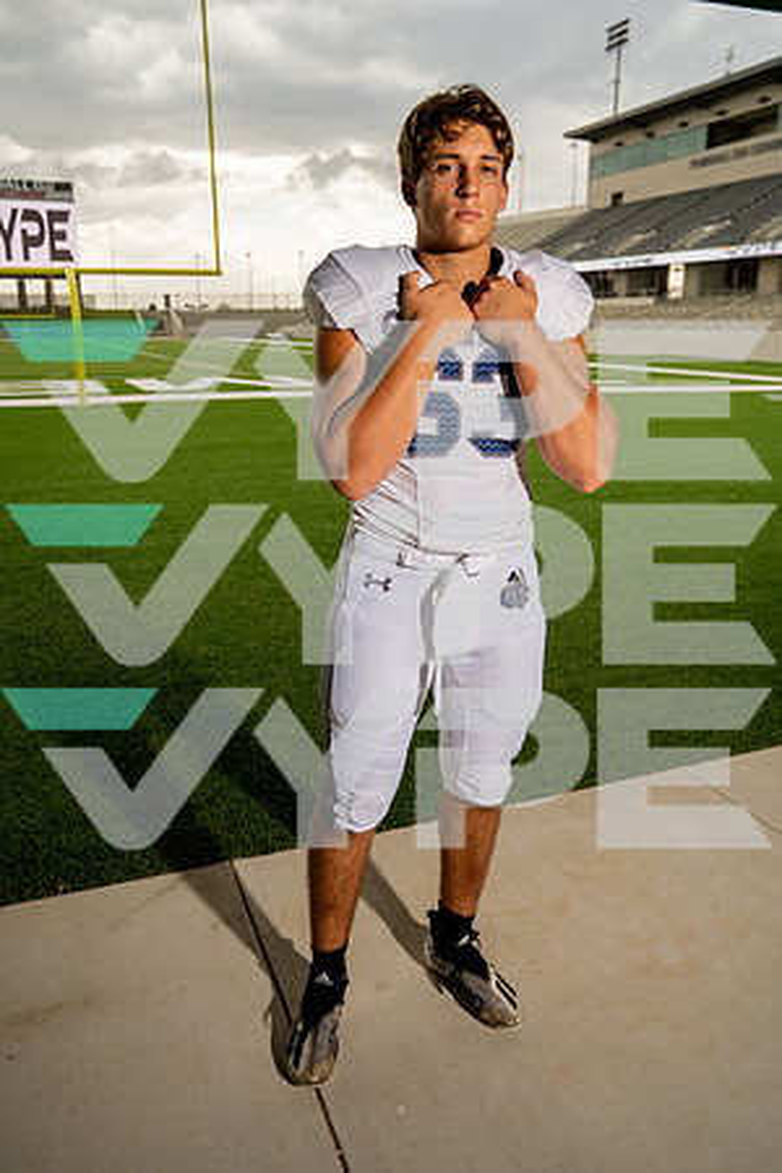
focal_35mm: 28
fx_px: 912
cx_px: 391
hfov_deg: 46.4
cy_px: 586
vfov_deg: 65.5
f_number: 4.5
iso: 100
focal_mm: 28
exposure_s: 1/250
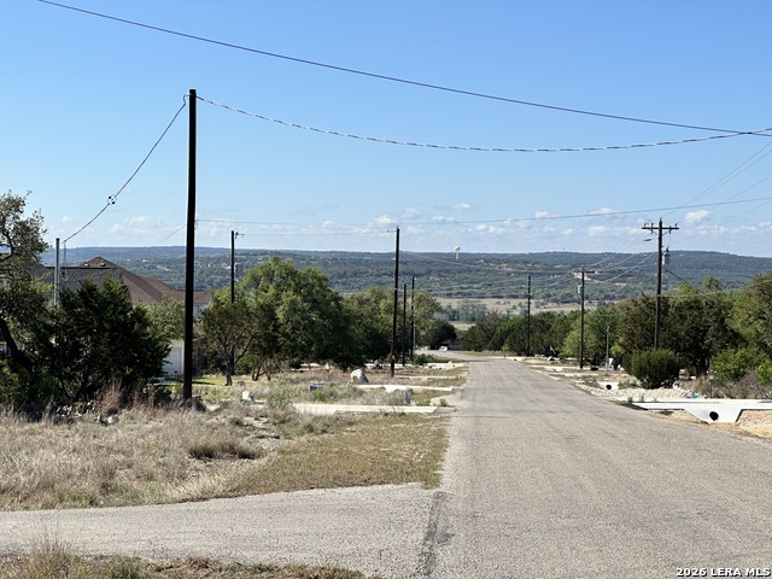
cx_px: 386
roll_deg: +0.0
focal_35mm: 77
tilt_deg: -0.4
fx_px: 1717
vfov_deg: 19.1
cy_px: 290
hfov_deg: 25.3
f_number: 2.8
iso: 32
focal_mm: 9
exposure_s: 1/1054
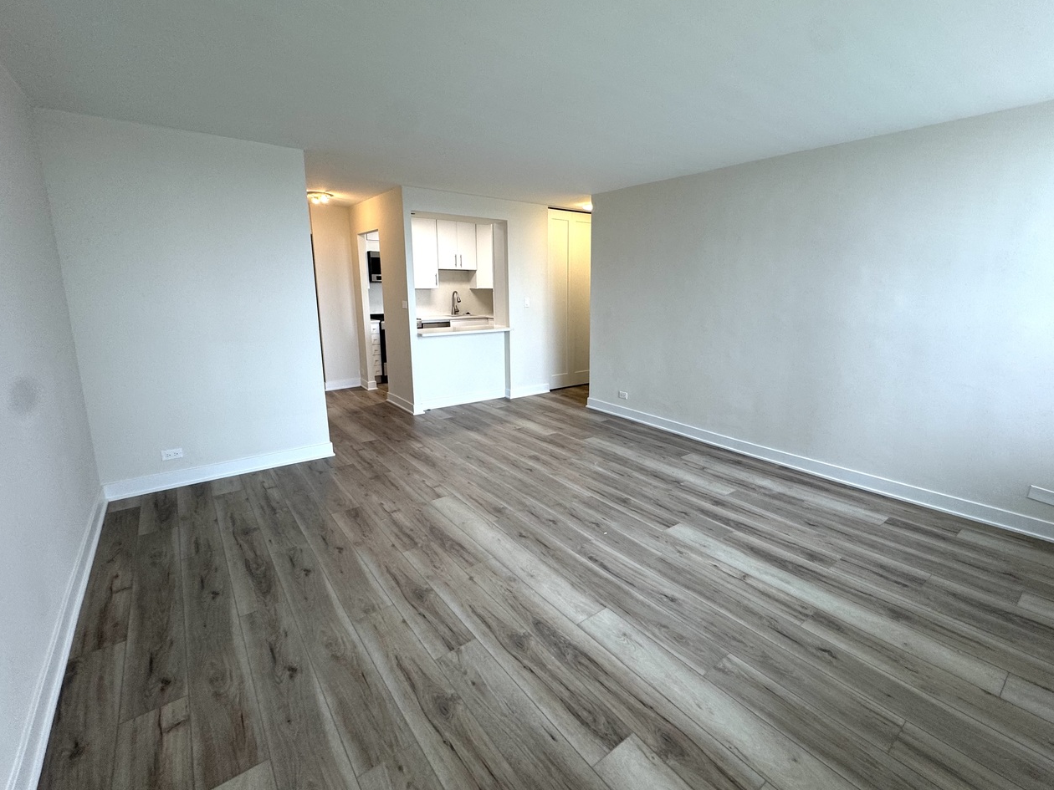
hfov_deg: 94.3
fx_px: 487
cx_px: 570
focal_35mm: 16
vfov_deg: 78.0
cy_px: 372
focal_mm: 2.22
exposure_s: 1/120
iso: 125
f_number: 2.2
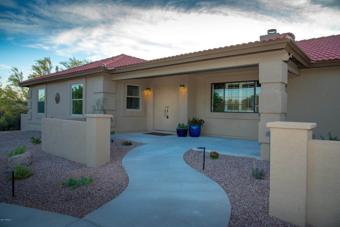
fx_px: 227
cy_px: 114
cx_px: 170
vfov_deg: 53.2
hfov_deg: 73.7
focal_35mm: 24
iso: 1000
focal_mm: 24
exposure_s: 1/200
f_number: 8
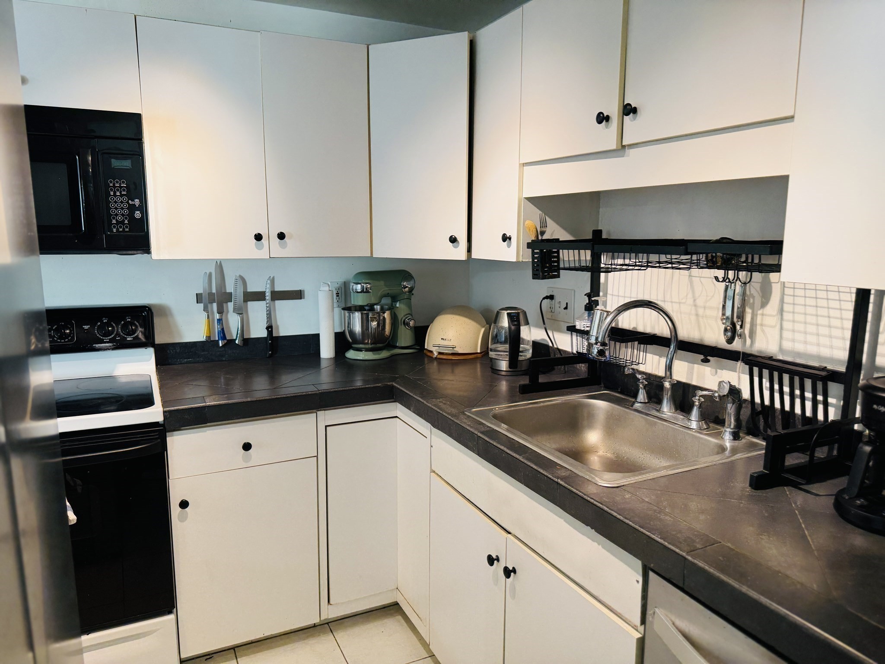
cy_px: 332
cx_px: 442
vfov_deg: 56.8
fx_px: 614
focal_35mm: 24
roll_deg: +0.3
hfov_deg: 71.6
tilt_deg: -7.9
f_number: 1.78
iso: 125
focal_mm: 6.76
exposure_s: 1/60
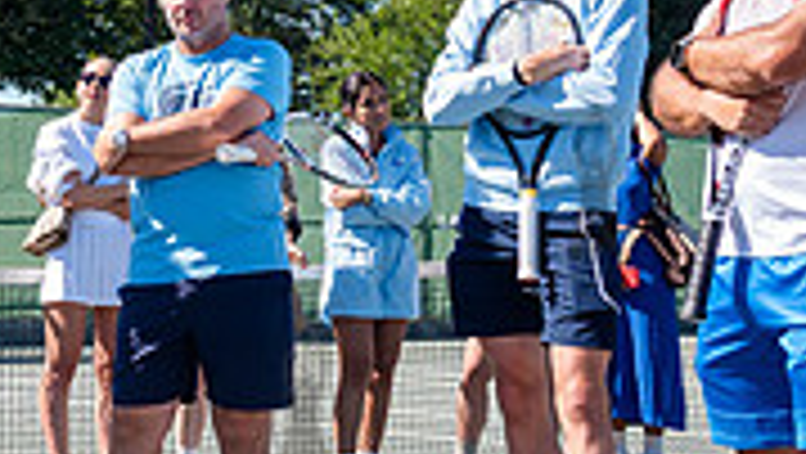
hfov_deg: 20.3
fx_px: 2032
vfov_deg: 12.8
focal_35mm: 95
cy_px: 178
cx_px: -279
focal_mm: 28
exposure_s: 1/640
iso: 200
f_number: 4
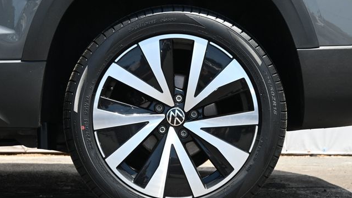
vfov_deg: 15.9
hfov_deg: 27.9
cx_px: 175
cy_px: 116
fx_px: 709
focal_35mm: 76
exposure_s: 1/250
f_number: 6
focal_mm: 48
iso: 280
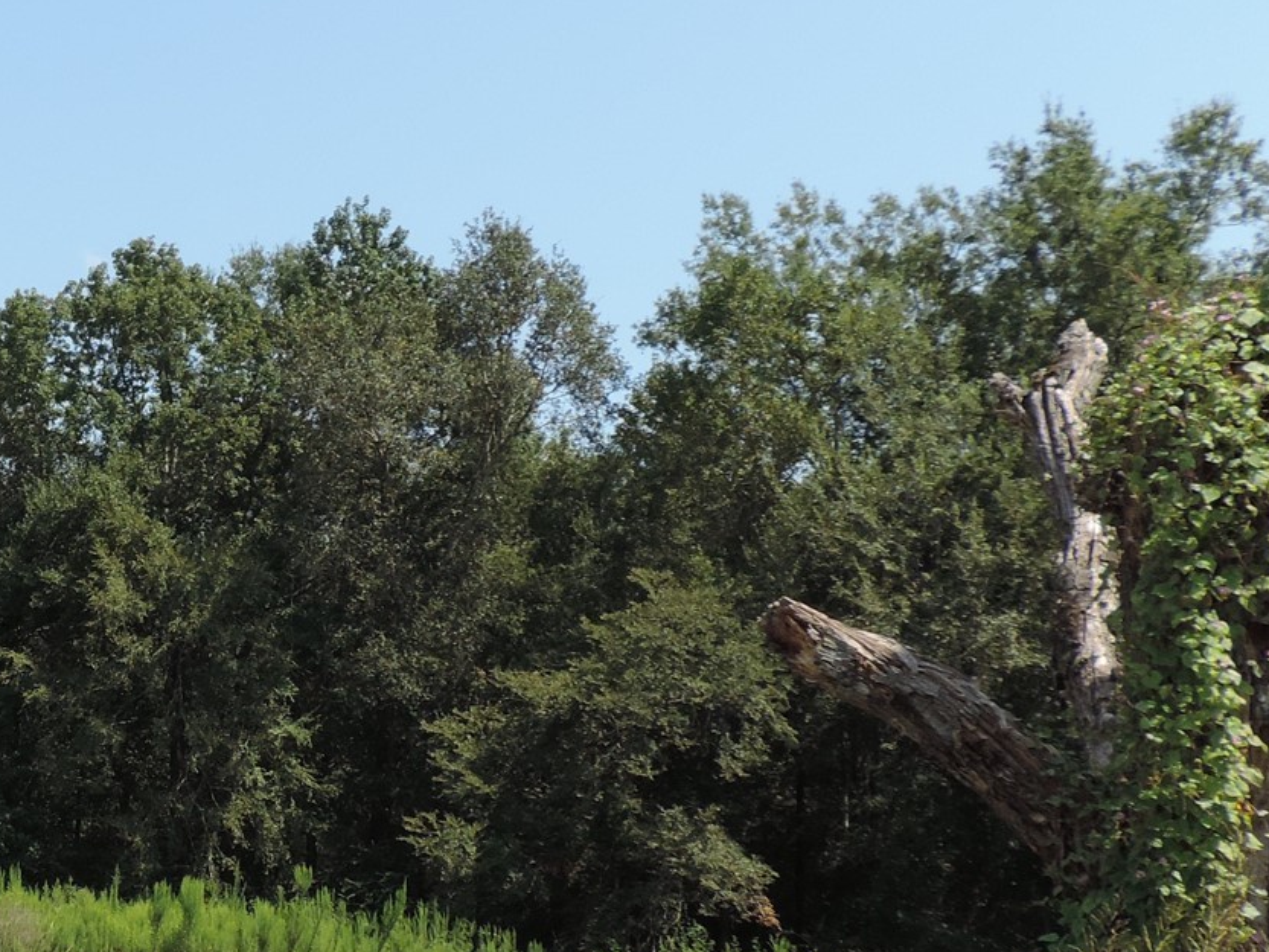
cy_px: 481
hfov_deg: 30.8
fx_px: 2163
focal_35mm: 59
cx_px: 62
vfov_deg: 24.8
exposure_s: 1/800
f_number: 3
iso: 80
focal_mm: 4.3
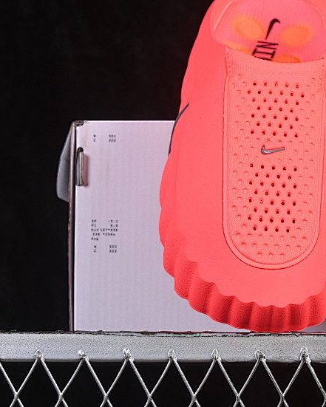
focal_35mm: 138
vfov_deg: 13.9
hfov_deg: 11.0
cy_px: 166
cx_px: 367
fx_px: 1664
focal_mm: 50
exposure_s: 1/80
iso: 160
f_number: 8
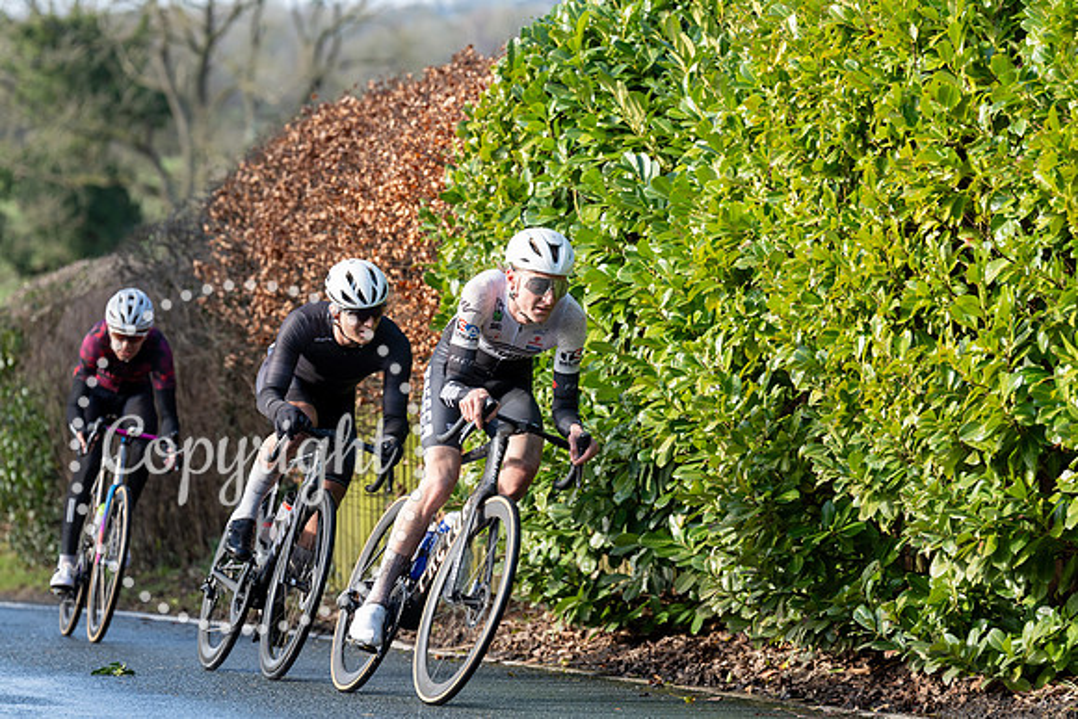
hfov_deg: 12.0
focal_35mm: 171
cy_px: 360
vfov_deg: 8.0
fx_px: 5121
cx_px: 539
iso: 800
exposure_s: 1/800
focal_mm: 171
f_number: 4.5
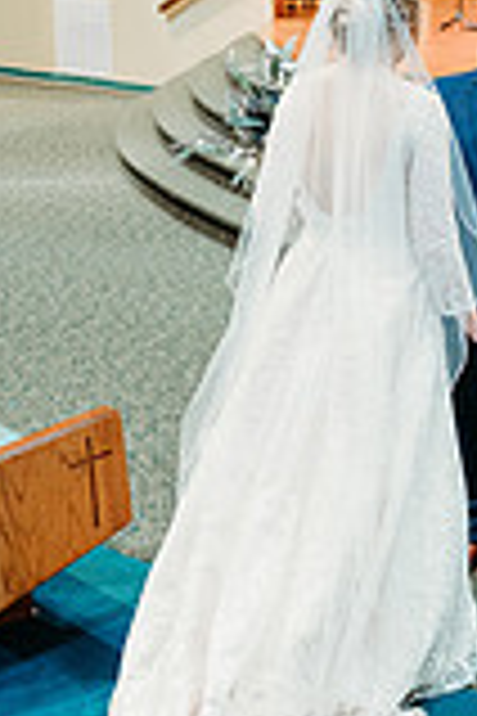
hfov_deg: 19.1
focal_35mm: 68
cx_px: 540
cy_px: 288
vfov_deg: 29.6
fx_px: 1351
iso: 2500
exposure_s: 1/100
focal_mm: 24
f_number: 1.8
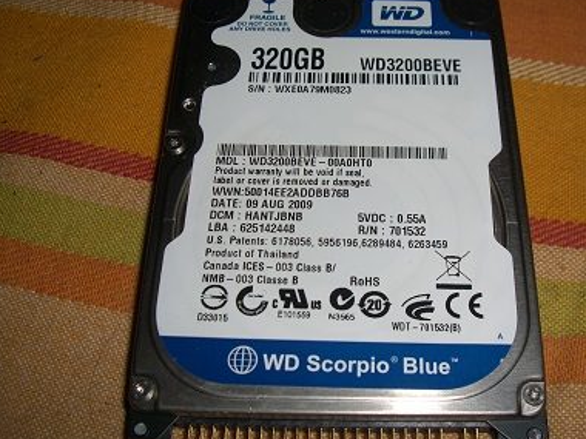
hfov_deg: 41.9
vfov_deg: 32.2
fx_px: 762
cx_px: 342
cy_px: 215
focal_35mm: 45
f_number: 5.6
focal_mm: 7.9
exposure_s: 1/60
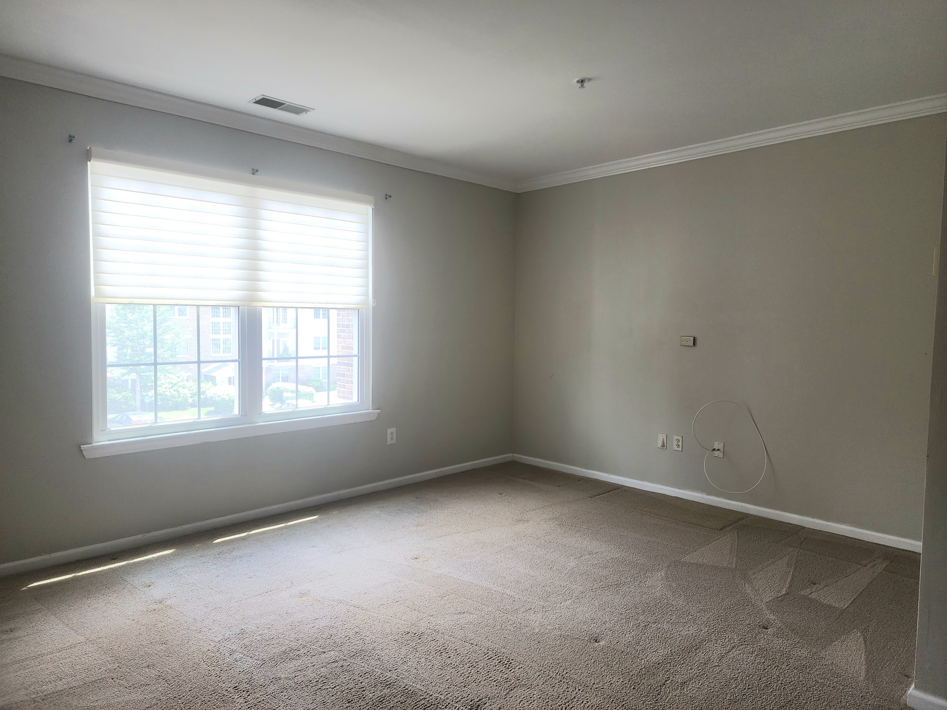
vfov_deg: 58.9
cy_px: 355
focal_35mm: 23
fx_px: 629
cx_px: 474
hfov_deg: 73.9
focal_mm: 6.4
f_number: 1.8
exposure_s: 1/182
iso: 80
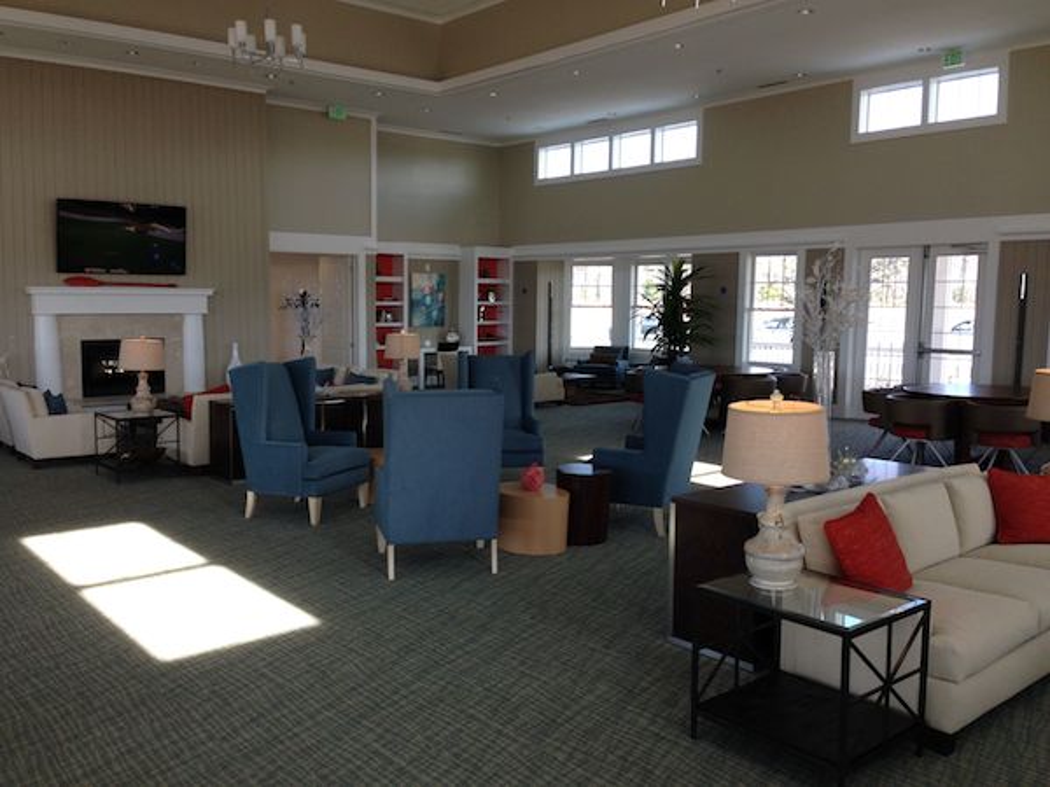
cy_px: 394
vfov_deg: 42.9
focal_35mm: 33
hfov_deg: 55.4
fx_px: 1001
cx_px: 525
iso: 64
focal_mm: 4.12
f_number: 2.4
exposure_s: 1/120
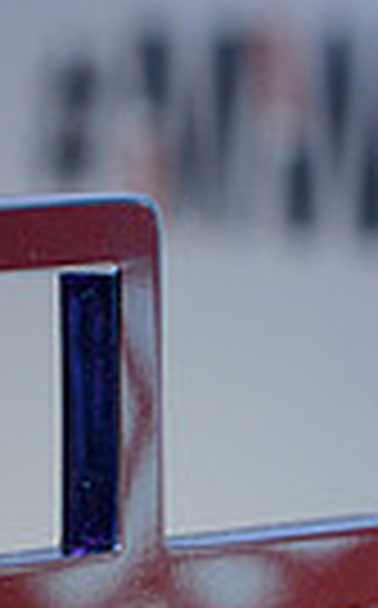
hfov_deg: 4.5
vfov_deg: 7.2
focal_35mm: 289
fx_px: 4779
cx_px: 166
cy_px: 705
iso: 2500
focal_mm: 66
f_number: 8
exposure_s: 1/125
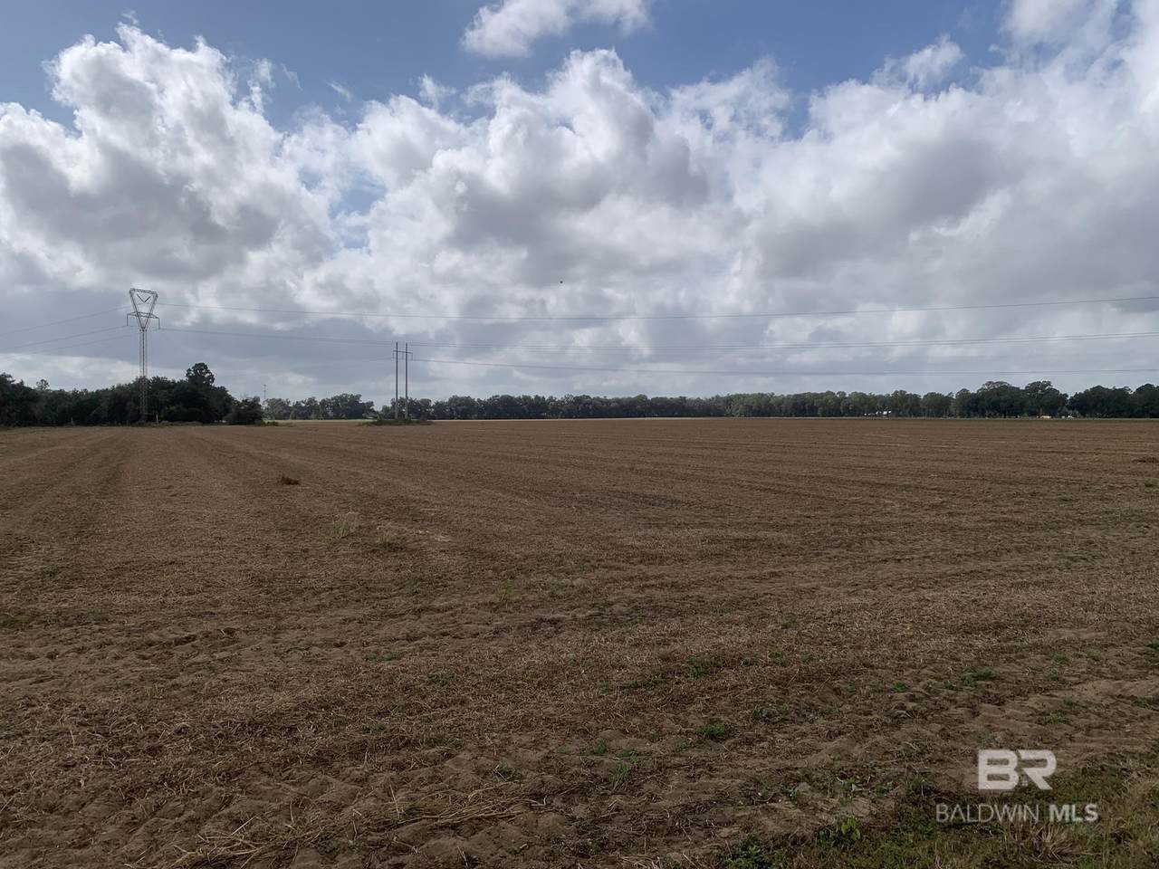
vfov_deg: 53.1
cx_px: 580
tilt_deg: -1.4
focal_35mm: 26
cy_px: 434
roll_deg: -0.8
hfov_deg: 67.3
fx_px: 871
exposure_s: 1/5714
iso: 25
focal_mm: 4.25
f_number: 1.8
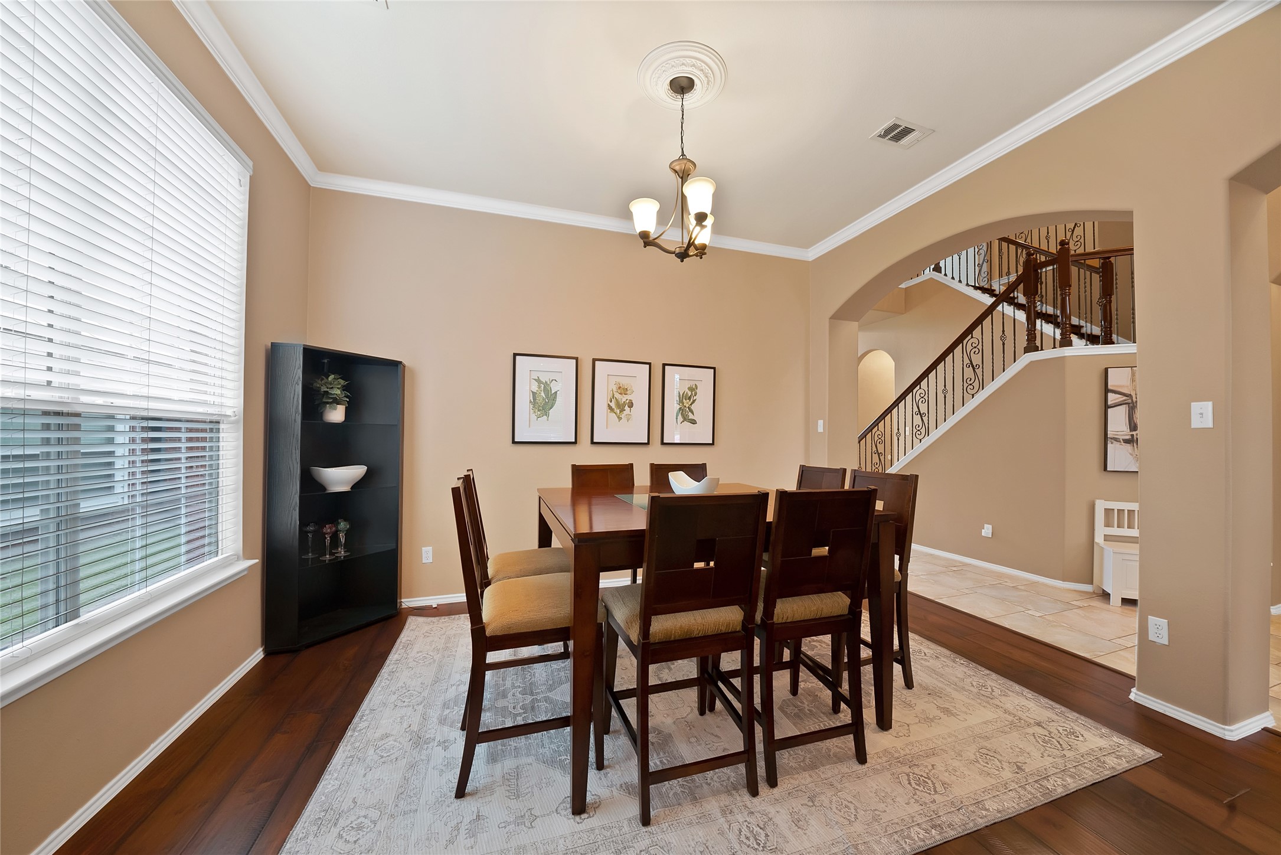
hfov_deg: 112.6
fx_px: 427
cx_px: 640
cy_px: 428
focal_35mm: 12
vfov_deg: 90.0
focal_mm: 12
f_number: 9
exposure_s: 1/1.25
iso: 640
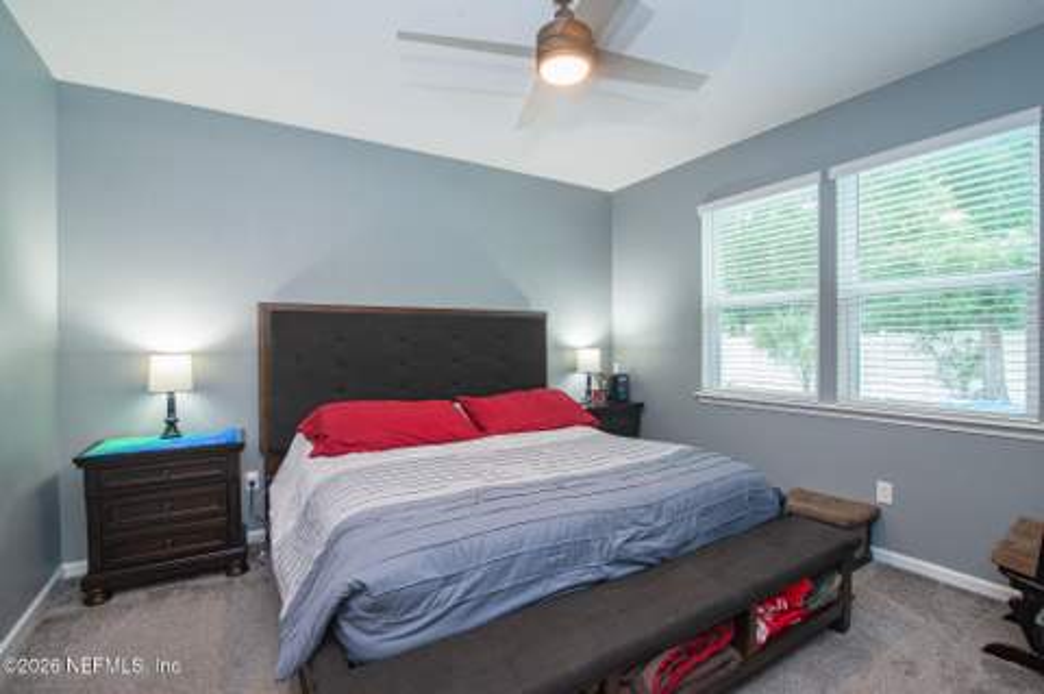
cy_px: 347
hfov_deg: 96.8
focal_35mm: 16
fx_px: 464
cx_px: 522
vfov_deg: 73.6
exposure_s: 1/8
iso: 250
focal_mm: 16
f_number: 8
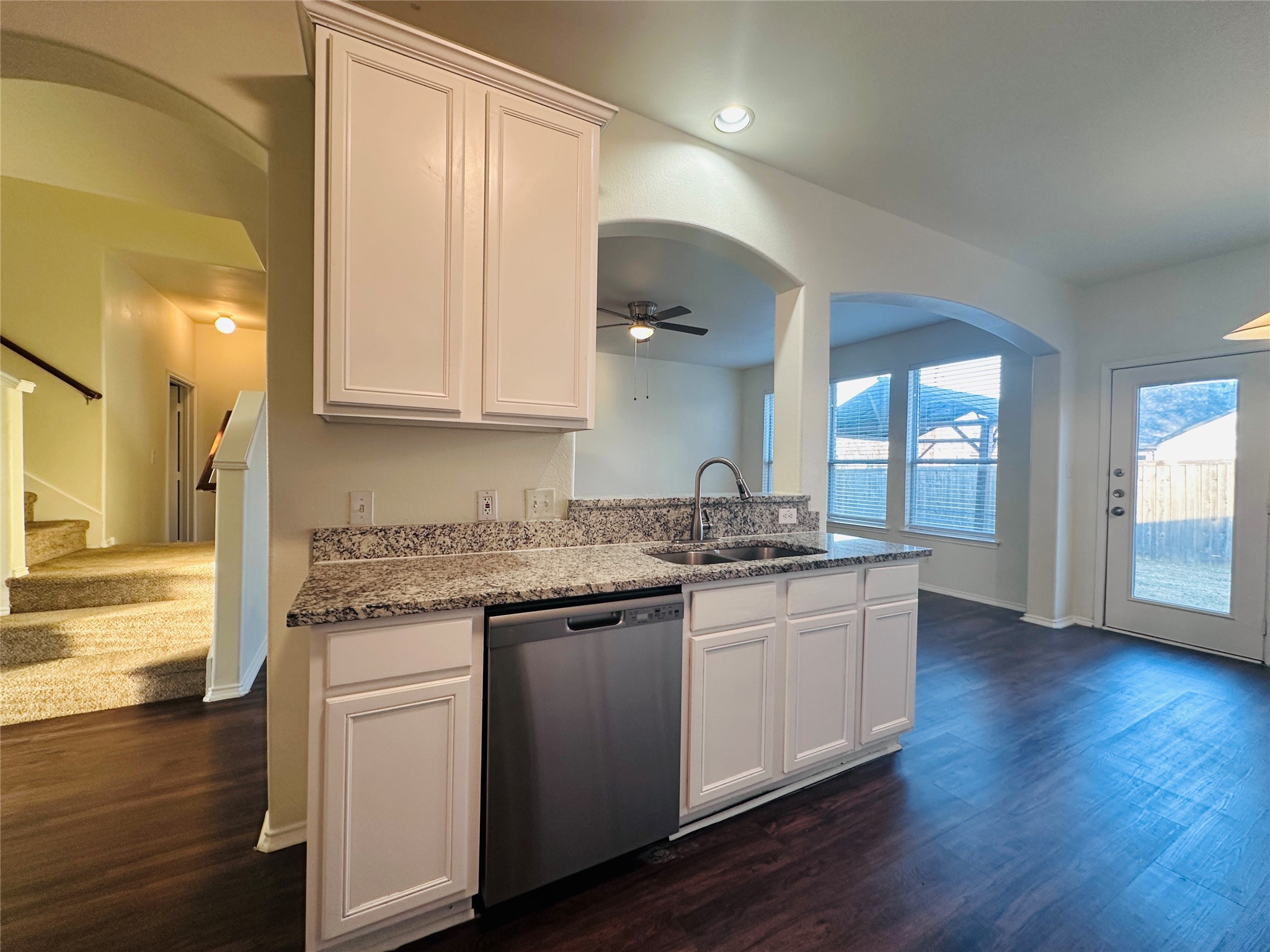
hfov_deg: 102.1
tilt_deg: -1.4
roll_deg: -0.7
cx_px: 635
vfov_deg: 85.7
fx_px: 514
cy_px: 476
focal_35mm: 14
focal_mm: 2.22
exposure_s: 1/60
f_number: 2.2
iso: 160
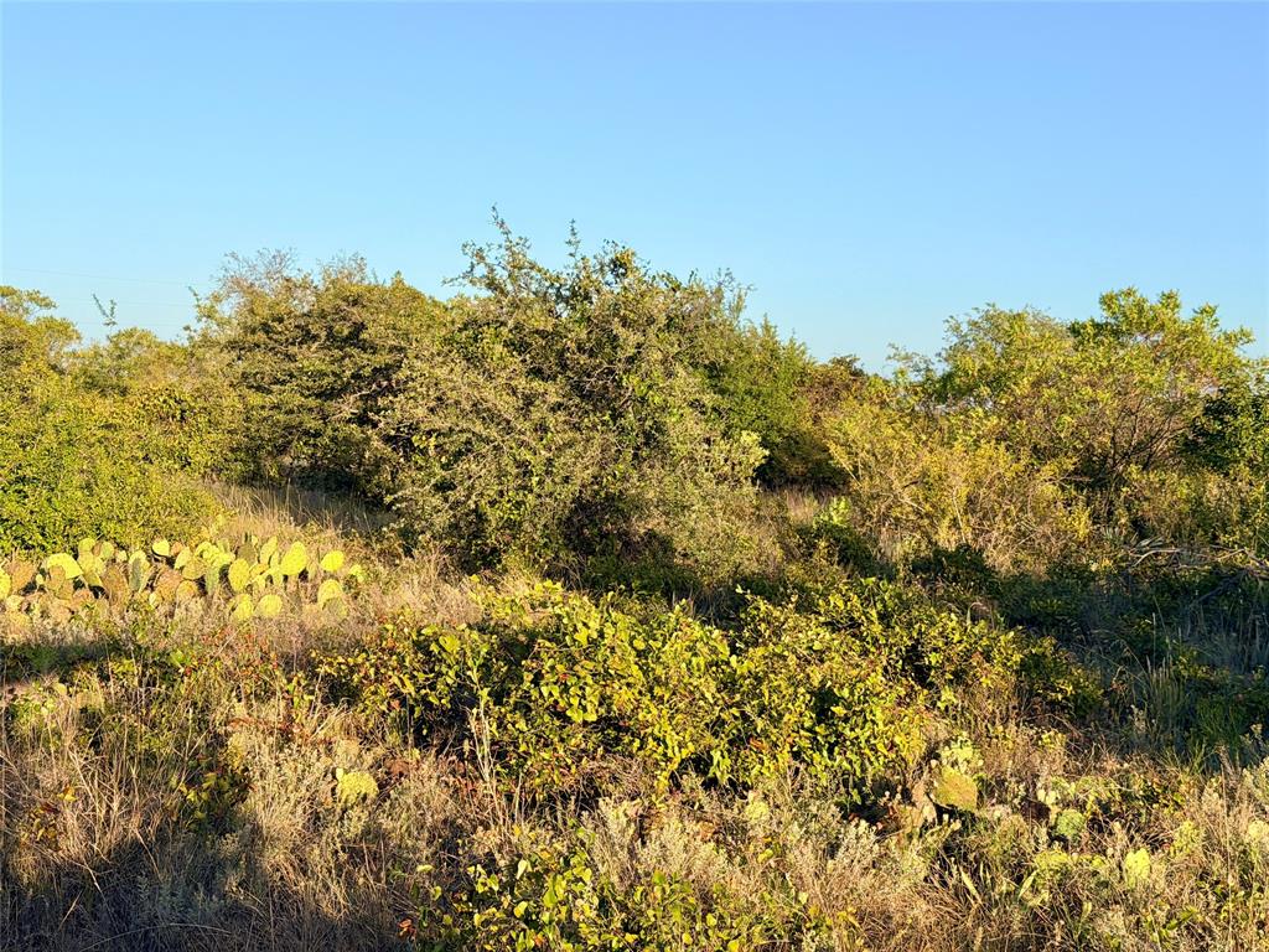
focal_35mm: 48
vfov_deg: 30.3
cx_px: 634
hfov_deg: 39.7
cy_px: 476
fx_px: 1760
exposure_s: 1/2762
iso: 64
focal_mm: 6.76
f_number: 1.78
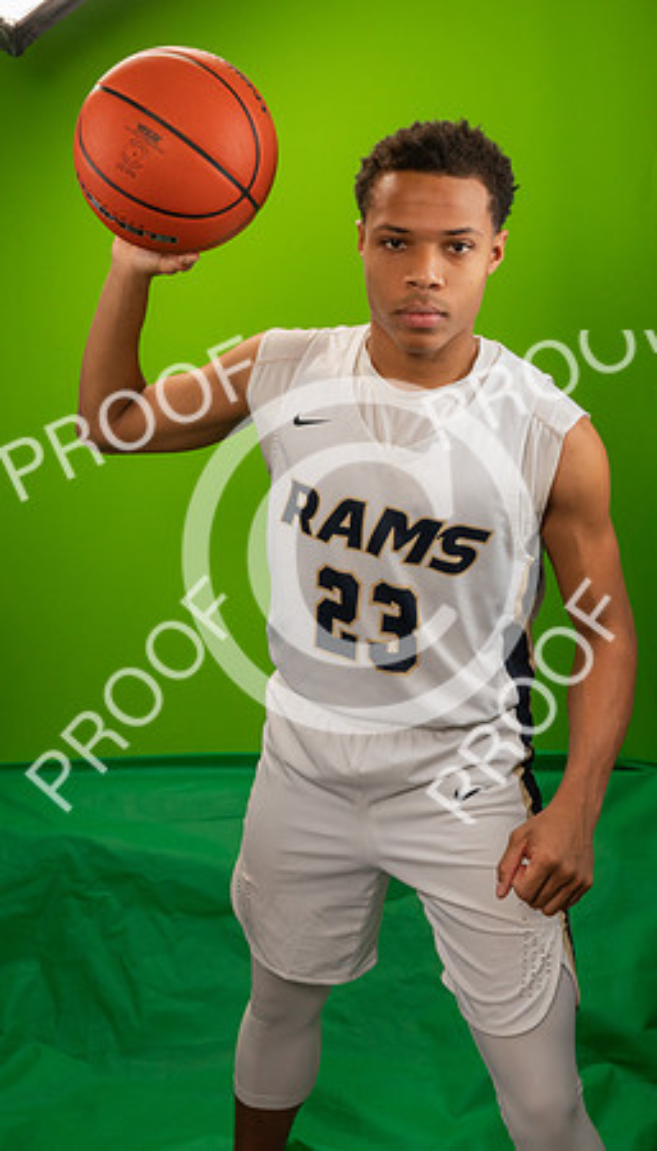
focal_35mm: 47
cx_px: 270
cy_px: 455
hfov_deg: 25.8
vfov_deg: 43.5
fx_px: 1431
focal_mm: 24
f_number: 20
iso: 800
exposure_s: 1/60
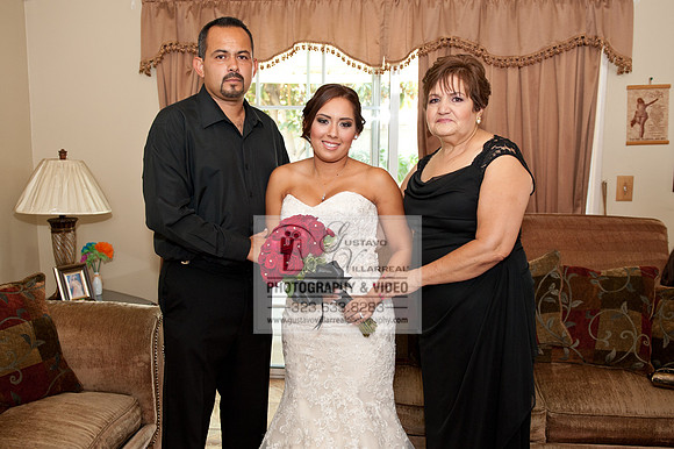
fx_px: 524
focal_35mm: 28
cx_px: 337
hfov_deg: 65.5
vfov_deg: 46.4
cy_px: 224
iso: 640
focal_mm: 28
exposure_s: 1/100
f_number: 4
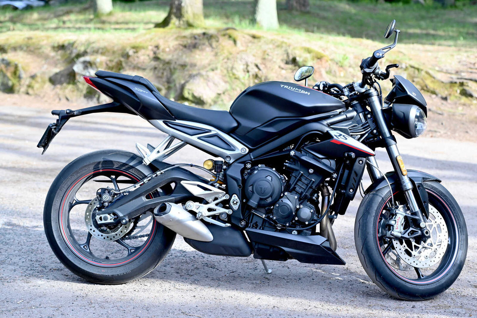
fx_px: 1140
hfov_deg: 23.6
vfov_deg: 15.9
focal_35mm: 86
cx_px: 238
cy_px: 159
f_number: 4.5
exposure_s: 1/640
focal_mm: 86
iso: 800
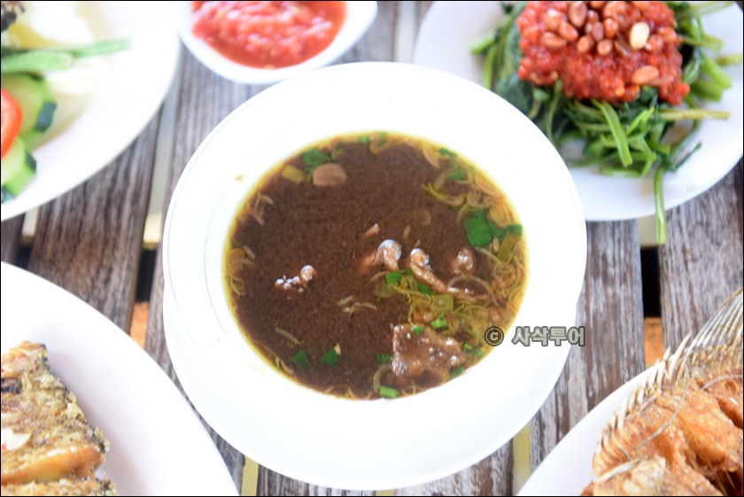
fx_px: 1447
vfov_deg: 19.5
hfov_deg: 28.8
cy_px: 248
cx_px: 372
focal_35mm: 70
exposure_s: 1/50
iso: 250
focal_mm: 70
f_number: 3.5
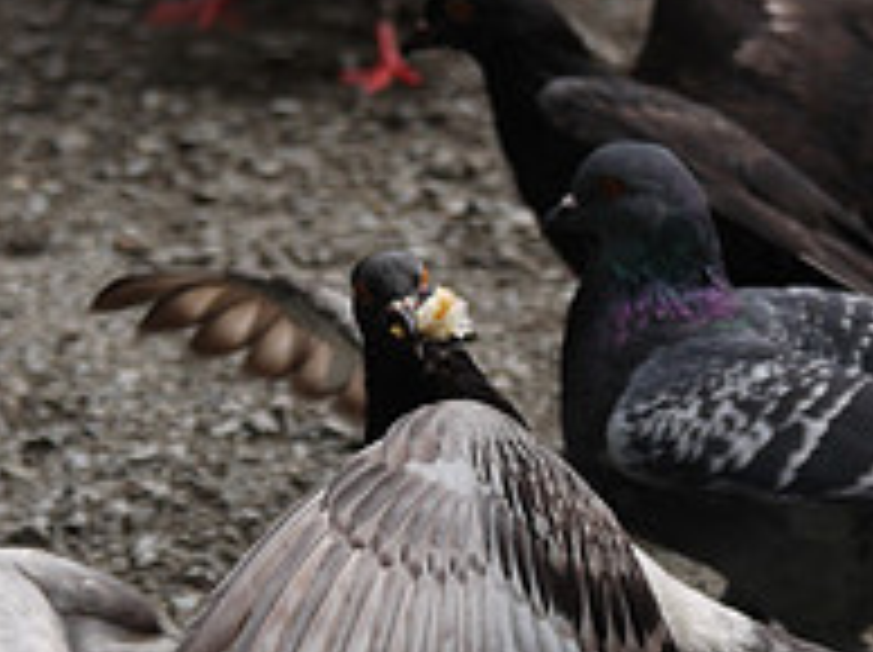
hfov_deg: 3.3
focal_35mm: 598
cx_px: 634
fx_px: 15063
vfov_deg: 2.5
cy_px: 551
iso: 100
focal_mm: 100
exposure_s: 1/200
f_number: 4
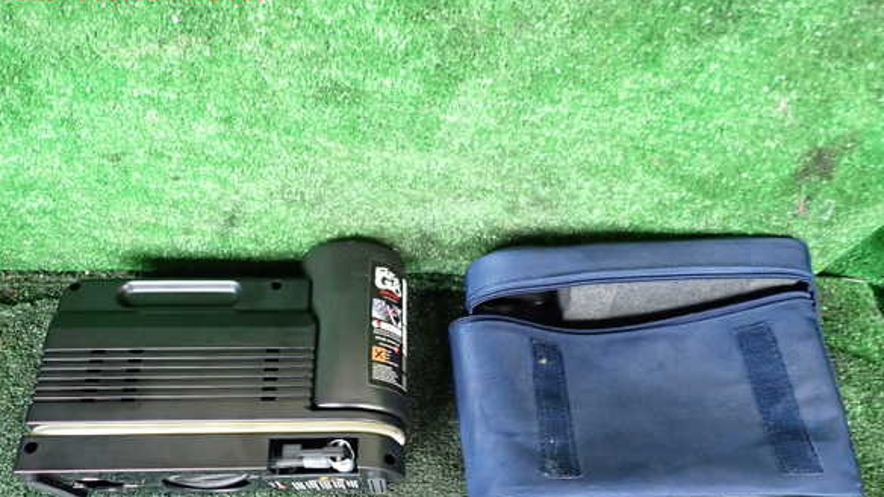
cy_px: 312
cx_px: 442
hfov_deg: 67.9
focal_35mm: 28
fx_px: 656
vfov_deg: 41.1
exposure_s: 1/30
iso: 250
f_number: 2
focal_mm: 4.5
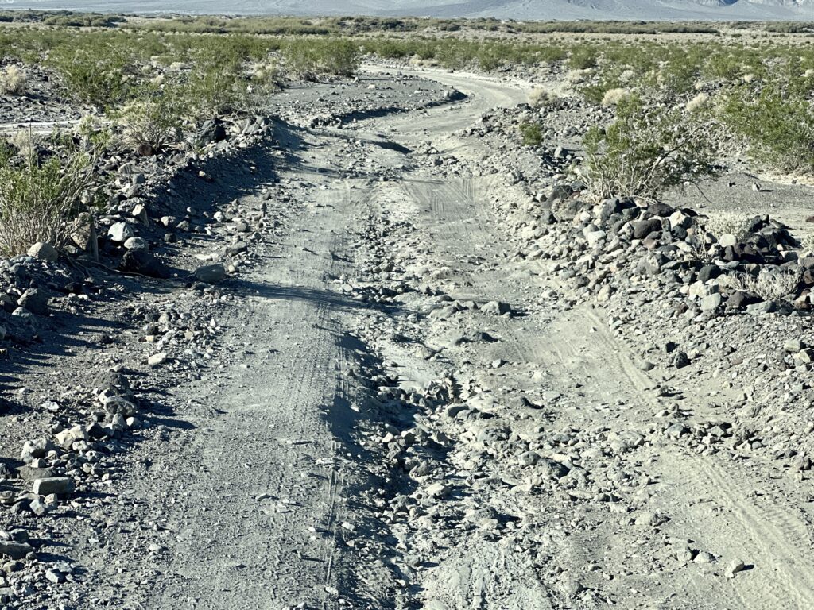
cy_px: 305
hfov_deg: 25.3
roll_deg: -0.6
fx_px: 1811
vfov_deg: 19.1
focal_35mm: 77
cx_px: 407
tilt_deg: -8.2
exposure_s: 1/3311
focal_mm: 9
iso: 160
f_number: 2.8
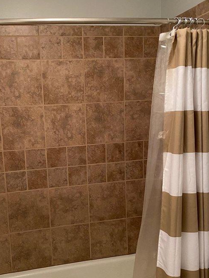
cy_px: 165
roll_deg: +1.6
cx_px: 69
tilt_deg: -8.7
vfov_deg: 48.7
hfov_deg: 37.3
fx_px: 306
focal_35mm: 38
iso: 400
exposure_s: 1/40
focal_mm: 4.25
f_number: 1.8
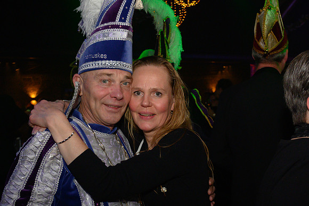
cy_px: 115
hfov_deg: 37.7
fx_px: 451
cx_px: 180
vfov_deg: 25.7
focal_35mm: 53
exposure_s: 1/160
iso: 640
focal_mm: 30
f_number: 5
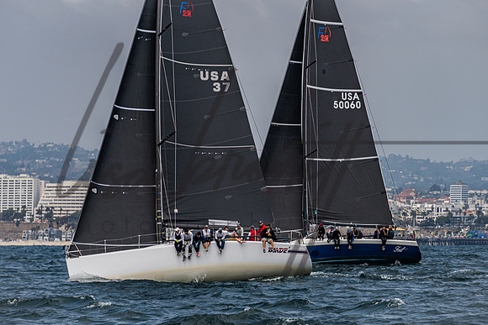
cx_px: 218
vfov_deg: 5.2
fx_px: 3560
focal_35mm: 263
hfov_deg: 7.8
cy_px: 163
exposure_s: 1/1250
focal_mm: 180
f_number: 6.3
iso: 250
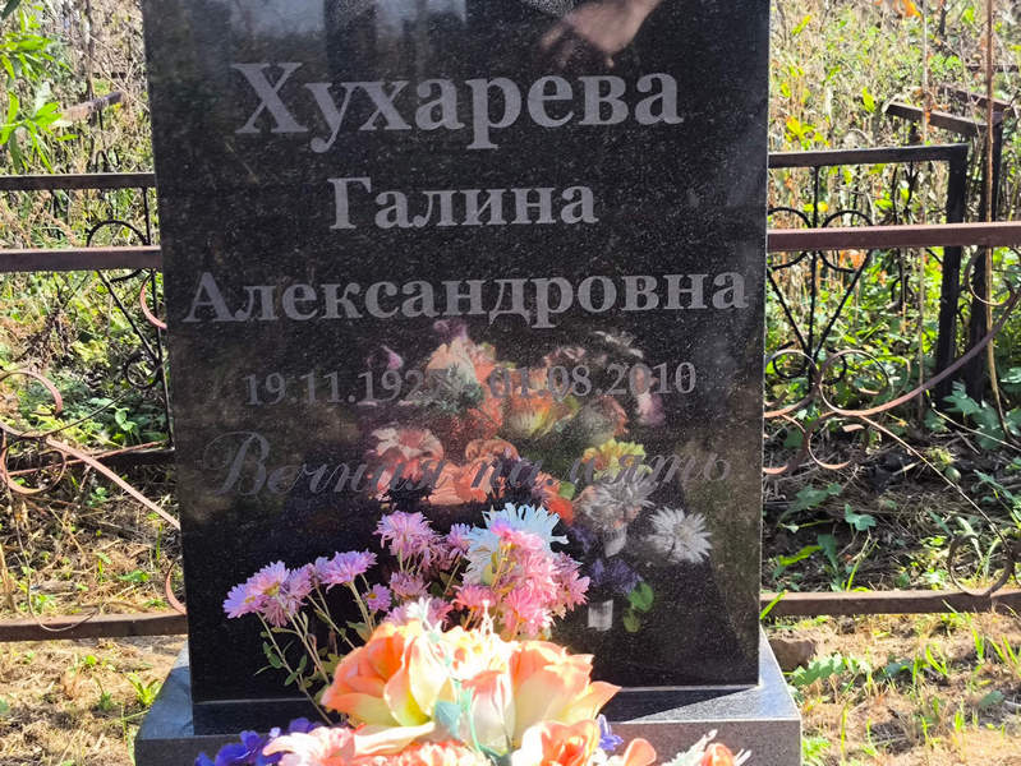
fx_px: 1475
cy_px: 383
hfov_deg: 38.2
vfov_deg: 29.1
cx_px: 510
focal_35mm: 50
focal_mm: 4.71
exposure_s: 1/338
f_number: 1.7
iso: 50
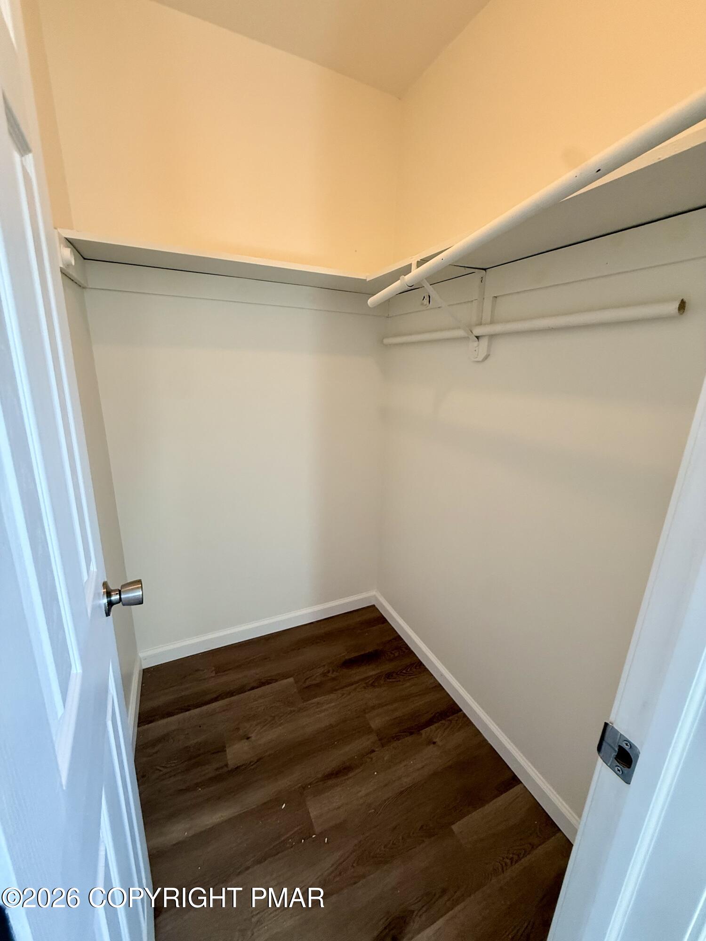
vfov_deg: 102.1
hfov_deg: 85.7
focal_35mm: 14
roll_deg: -2.6
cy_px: 470
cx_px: 353
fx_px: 381
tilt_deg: -15.7
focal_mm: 2.22
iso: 250
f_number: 2.2
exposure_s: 1/60
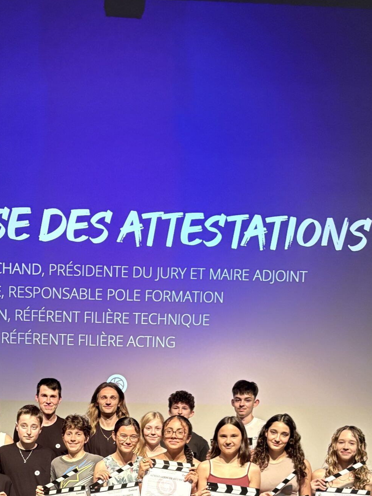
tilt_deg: -4.0
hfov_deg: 28.2
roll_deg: -1.9
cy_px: 476
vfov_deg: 34.6
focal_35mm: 51
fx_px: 731
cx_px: 99
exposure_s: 1/50
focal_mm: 5.96
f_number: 1.6
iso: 500
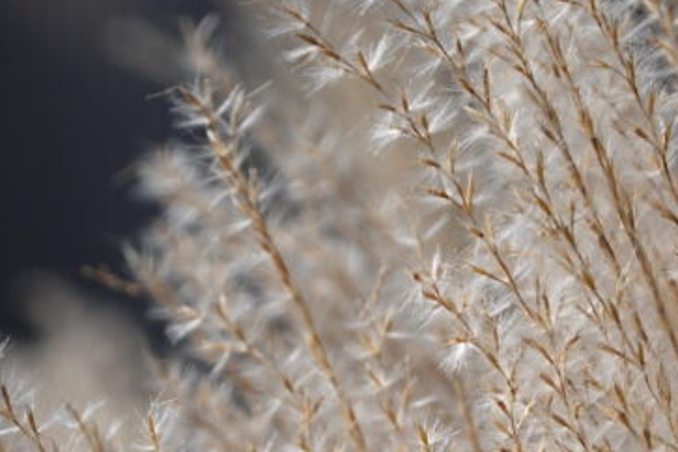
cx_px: 536
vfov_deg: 2.4
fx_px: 10621
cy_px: 358
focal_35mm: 564
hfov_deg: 3.7
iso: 100
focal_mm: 72
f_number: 4.5
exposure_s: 1/800
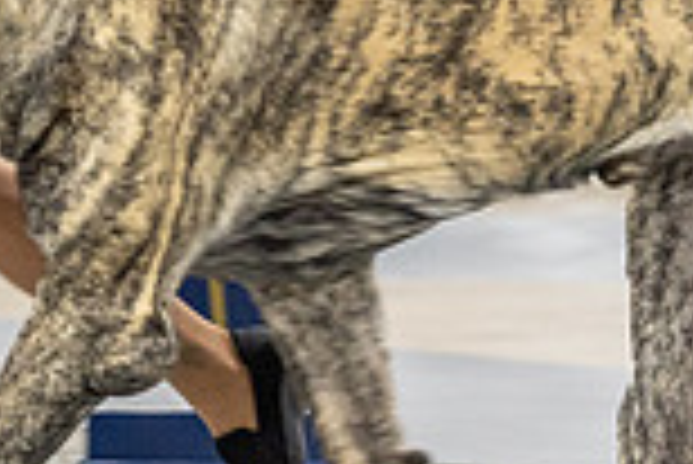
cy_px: -79
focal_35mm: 384
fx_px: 7399
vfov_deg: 3.6
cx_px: 234
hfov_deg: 5.4
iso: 3200
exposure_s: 1/160
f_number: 2.8
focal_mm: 102
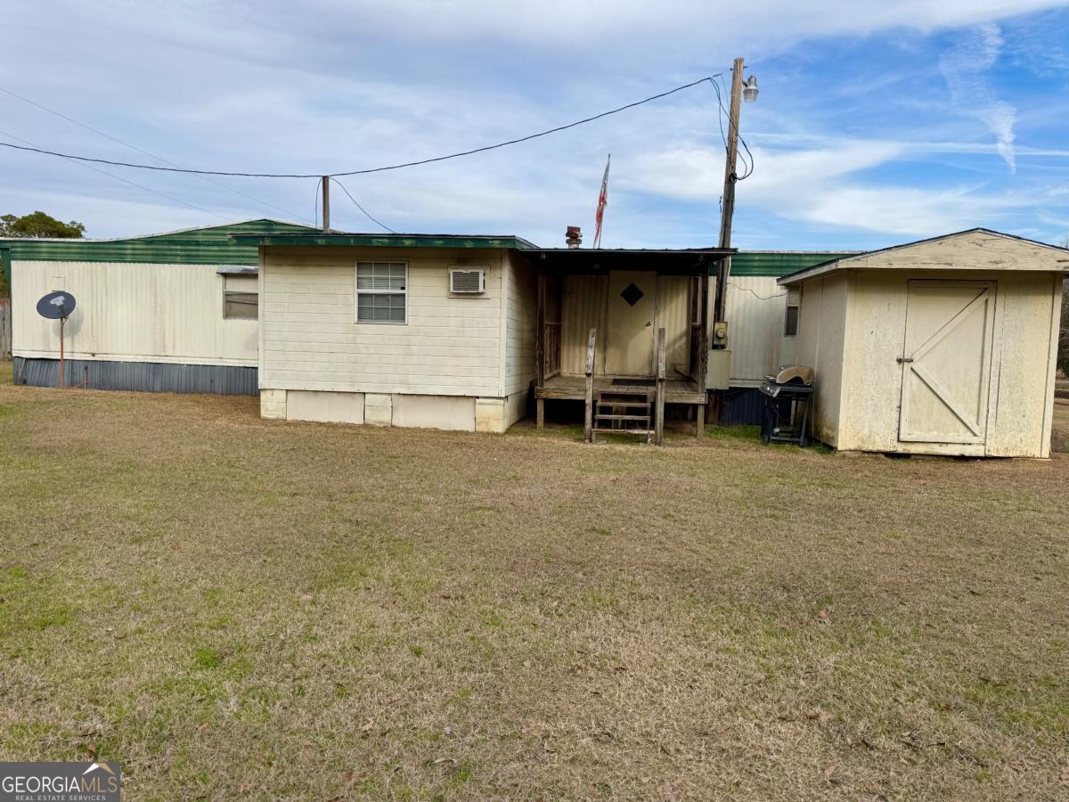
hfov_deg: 71.6
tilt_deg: -3.3
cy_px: 401
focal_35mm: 24
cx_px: 534
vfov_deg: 56.8
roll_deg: -1.7
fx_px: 741
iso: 80
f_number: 1.78
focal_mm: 6.76
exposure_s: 1/2907
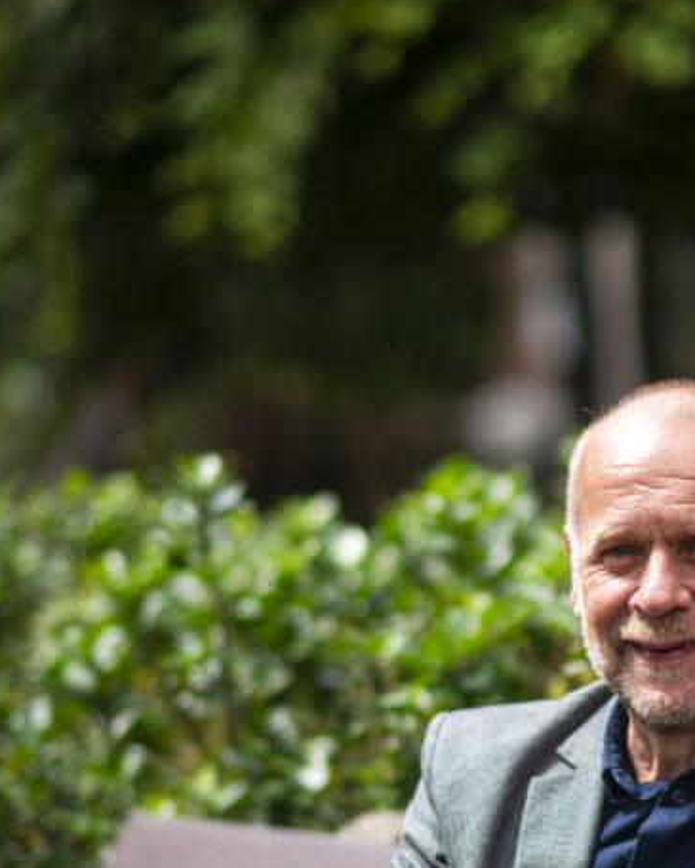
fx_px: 4601
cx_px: 536
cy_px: 739
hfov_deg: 8.6
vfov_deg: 10.7
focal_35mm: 179
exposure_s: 1/4000
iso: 250
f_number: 1.4
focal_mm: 85
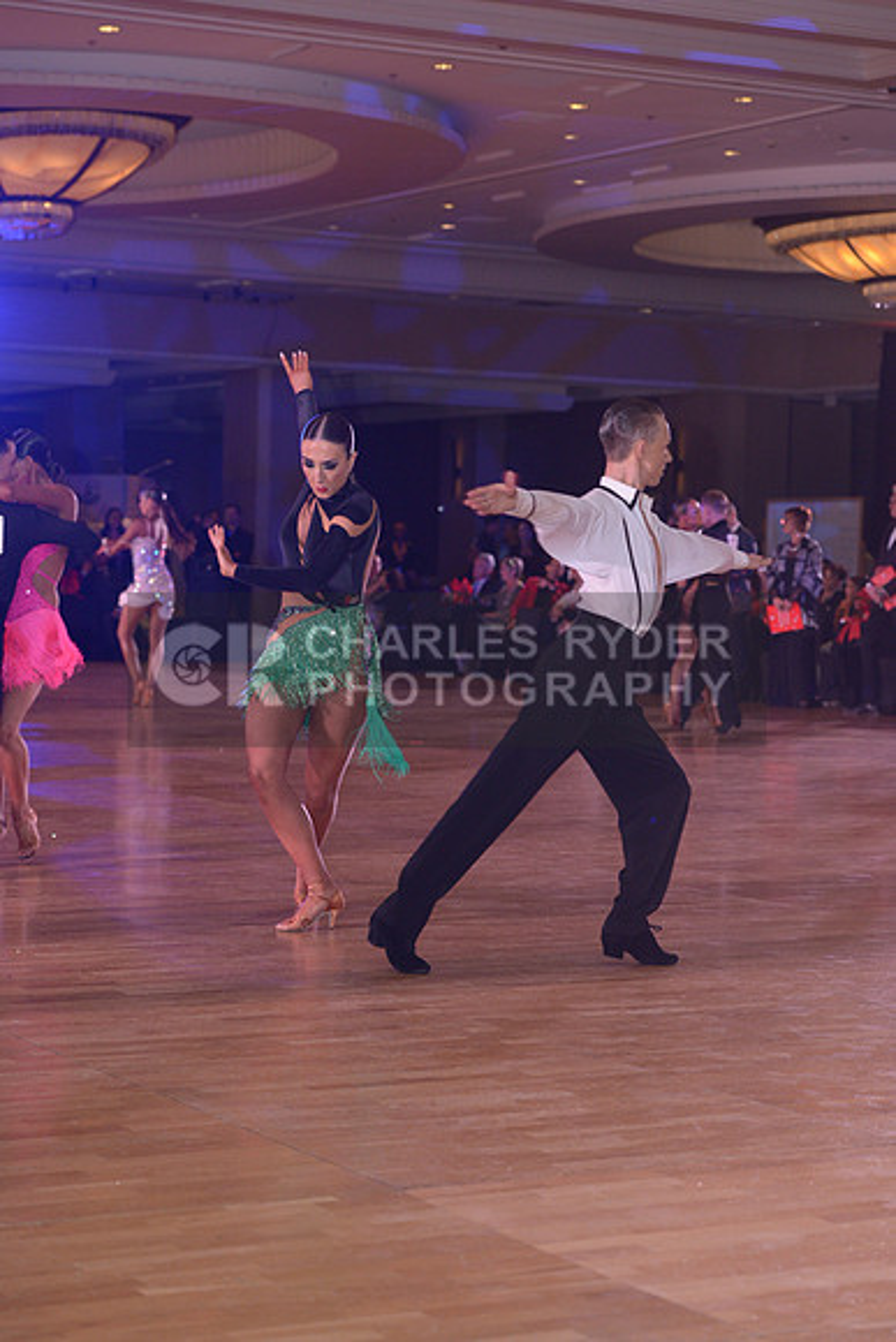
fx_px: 3171
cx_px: 448
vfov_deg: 23.9
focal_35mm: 85
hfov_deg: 16.1
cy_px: 671
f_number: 5
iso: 1250
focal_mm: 85
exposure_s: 1/200
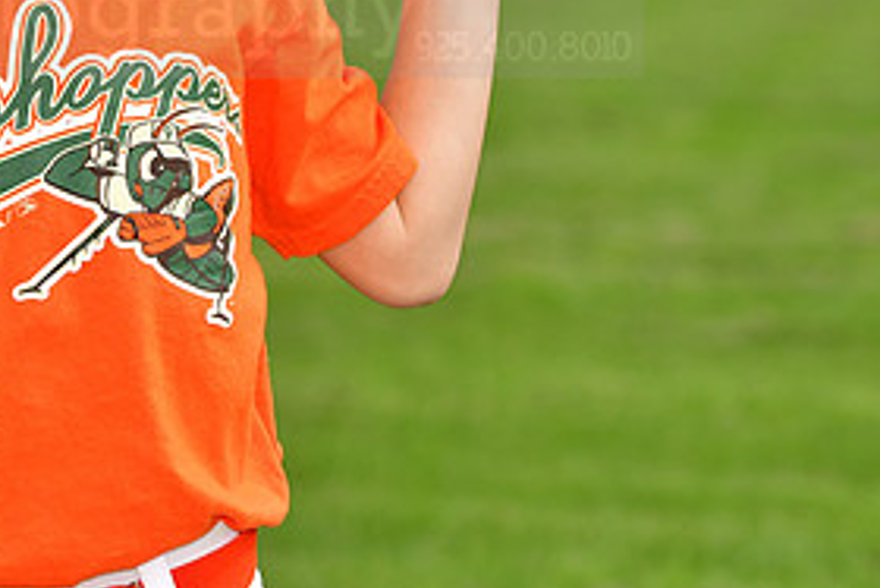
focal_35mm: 373
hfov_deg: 5.5
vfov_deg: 3.7
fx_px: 9122
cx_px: 35
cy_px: -14
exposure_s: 1/640
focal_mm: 120
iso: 200
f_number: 5
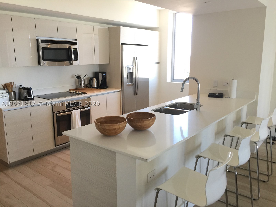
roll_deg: +1.2
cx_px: 138
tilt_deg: -9.0
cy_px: 104
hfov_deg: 61.7
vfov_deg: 48.2
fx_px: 231
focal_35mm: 29
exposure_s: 1/30
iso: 32
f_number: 2.2
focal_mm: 4.15
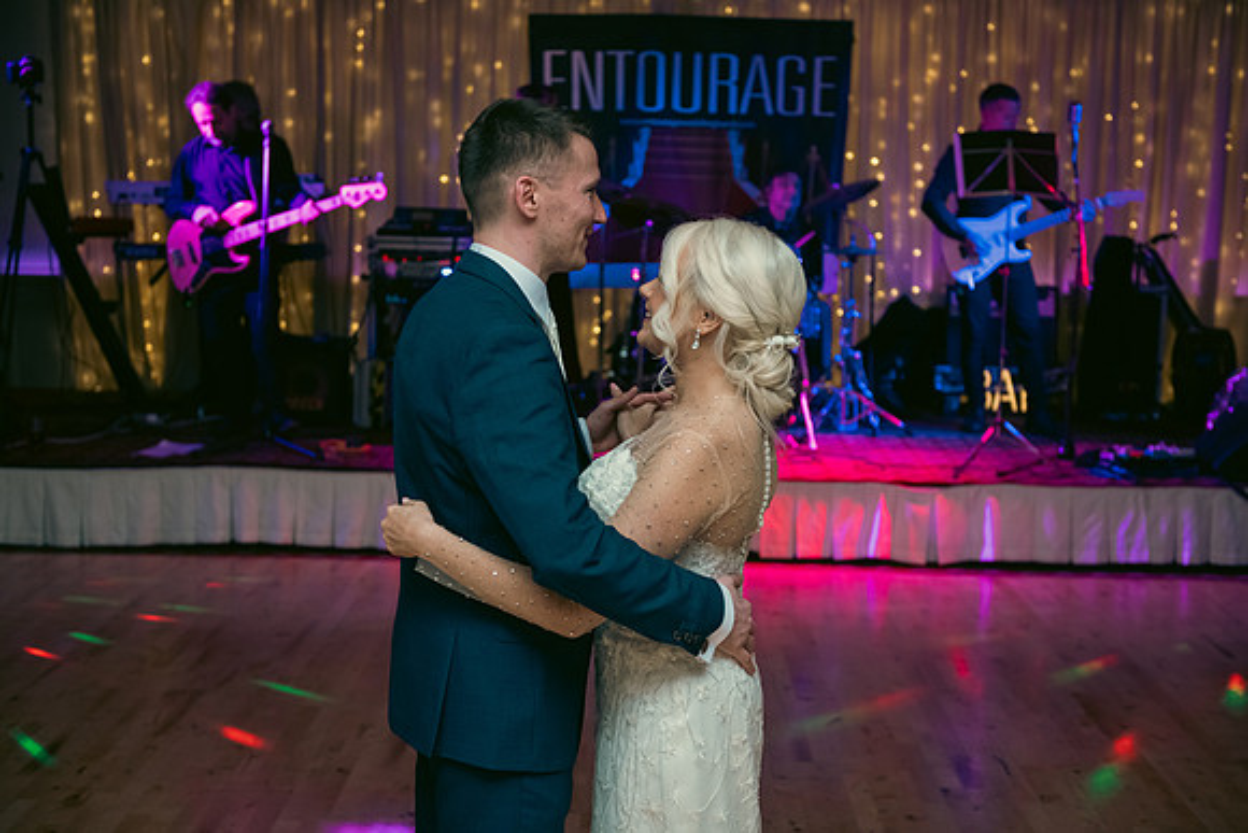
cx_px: 624
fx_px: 1664
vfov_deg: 28.1
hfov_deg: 41.1
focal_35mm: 48
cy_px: 416
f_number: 3.5
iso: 800
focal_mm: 48
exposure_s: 1/160
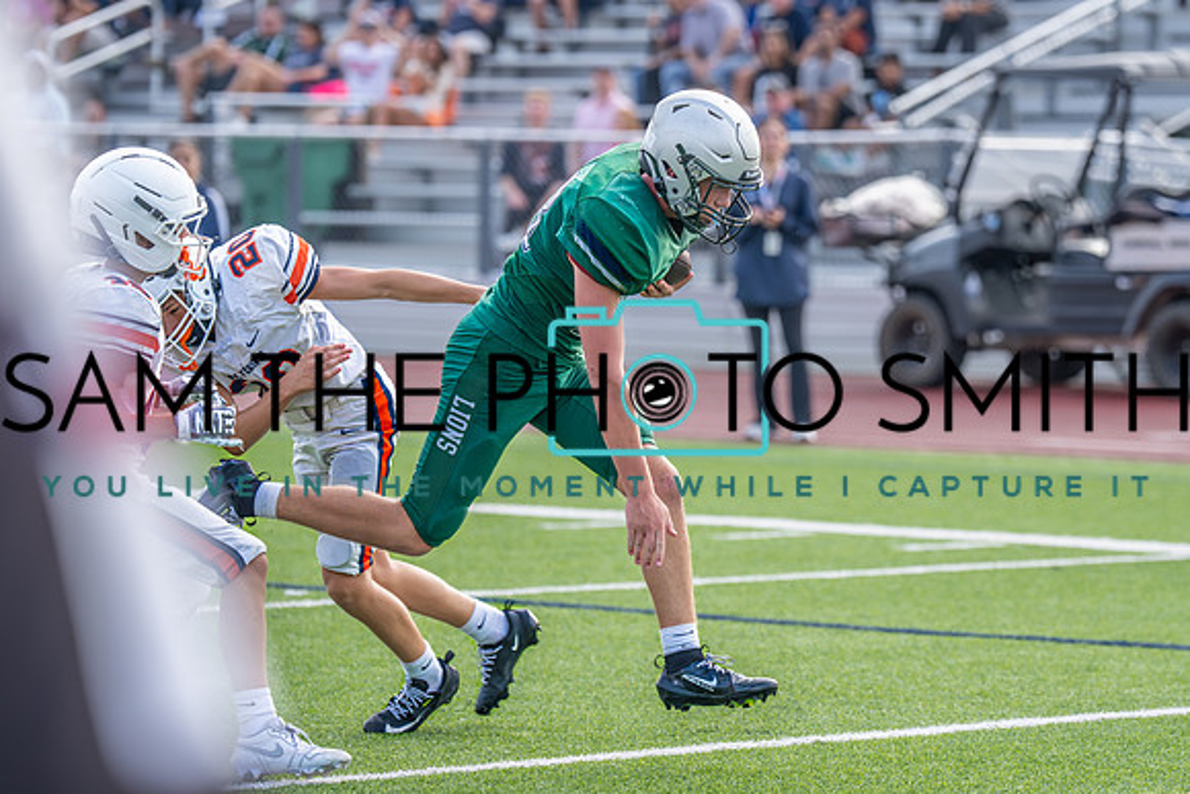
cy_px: 442
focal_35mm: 211
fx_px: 6969
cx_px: 704
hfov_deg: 9.8
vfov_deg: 6.5
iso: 500
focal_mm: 139
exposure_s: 1/1600
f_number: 2.8
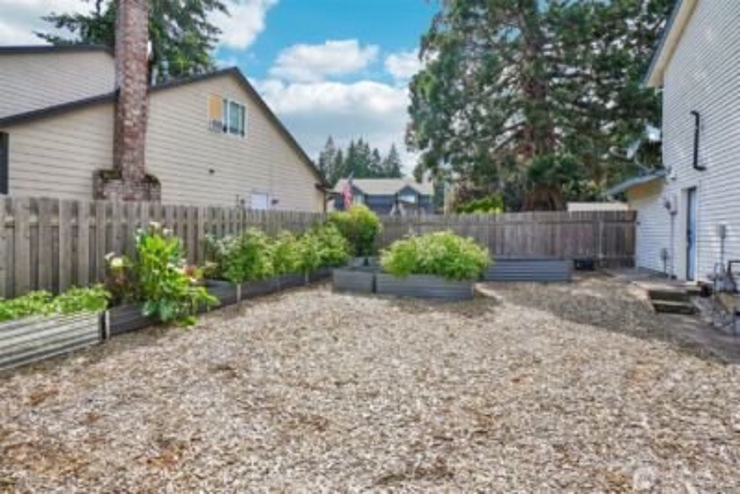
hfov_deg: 96.7
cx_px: 370
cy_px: 247
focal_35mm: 16
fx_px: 329
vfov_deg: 73.8
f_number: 8
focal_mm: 16
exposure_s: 1/800
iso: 400
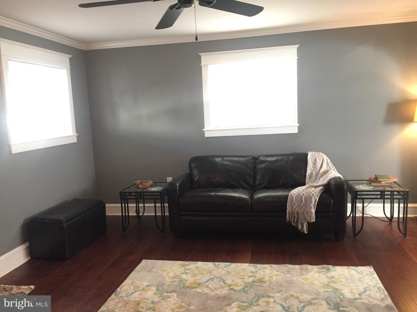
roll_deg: +2.7
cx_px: 208
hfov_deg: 61.7
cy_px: 156
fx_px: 349
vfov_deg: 48.2
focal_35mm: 29
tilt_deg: -6.9
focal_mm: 4.15
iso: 250
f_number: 2.2
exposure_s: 1/30
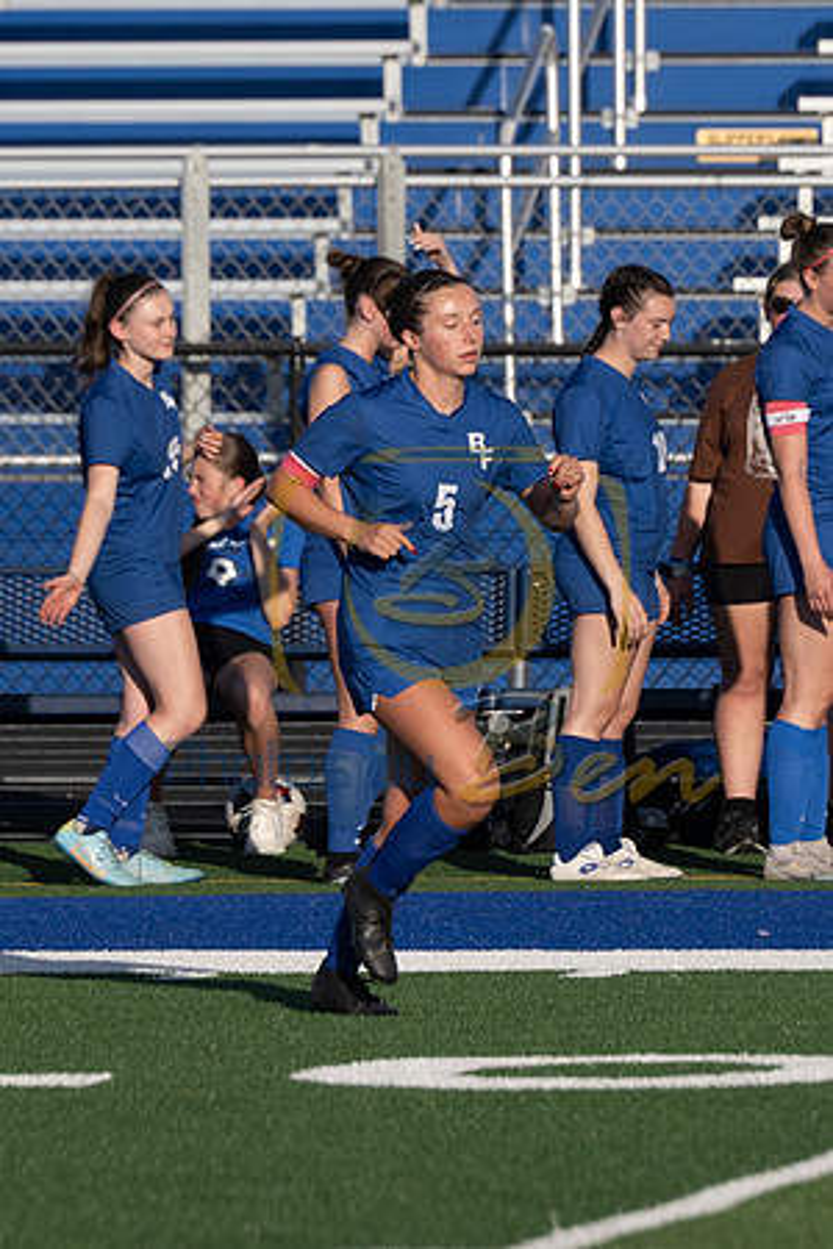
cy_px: 517
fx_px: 22719
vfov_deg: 3.2
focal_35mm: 655
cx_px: 361
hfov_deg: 2.1
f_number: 4.5
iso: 160
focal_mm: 200
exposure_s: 1/1600
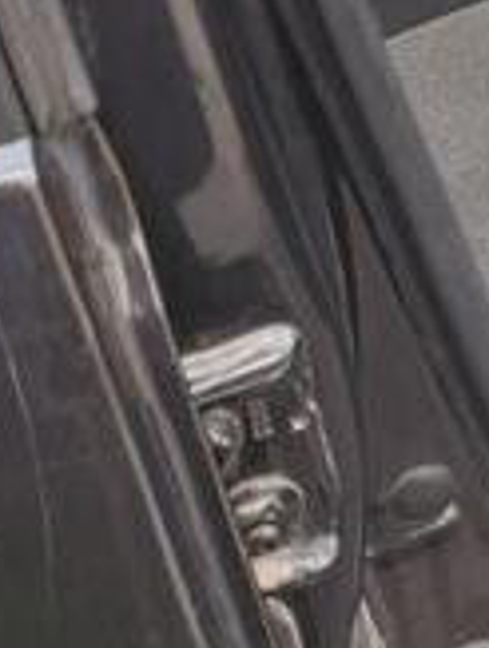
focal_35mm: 133
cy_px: -674
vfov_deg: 12.8
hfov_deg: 10.2
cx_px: 1046
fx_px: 2495
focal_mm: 4.69
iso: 50
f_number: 1.8
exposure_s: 1/120
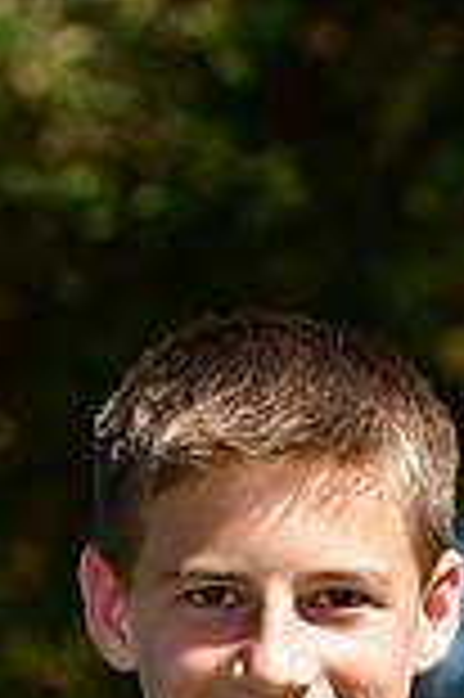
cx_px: 363
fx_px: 9784
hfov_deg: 2.7
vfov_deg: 4.1
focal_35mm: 505
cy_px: 941
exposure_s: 1/2500
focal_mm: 90
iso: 400
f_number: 4.5
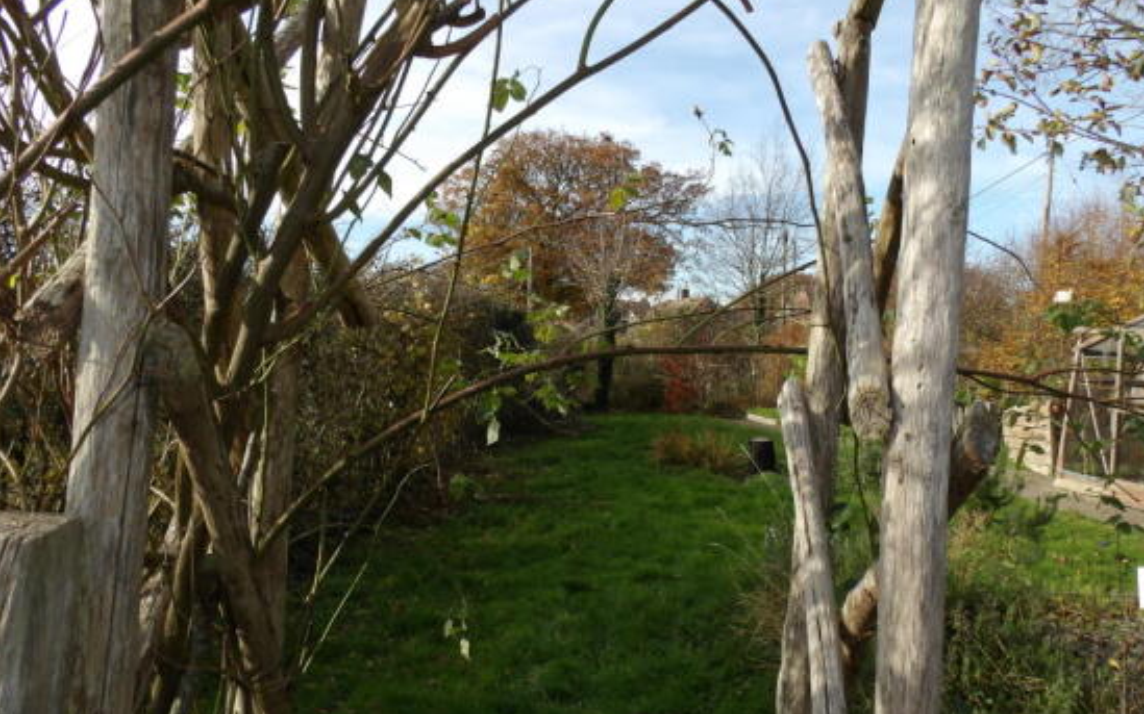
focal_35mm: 27
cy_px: 313
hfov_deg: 68.4
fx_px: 842
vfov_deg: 45.9
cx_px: 589
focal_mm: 4.3
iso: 100
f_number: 4.1
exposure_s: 1/263
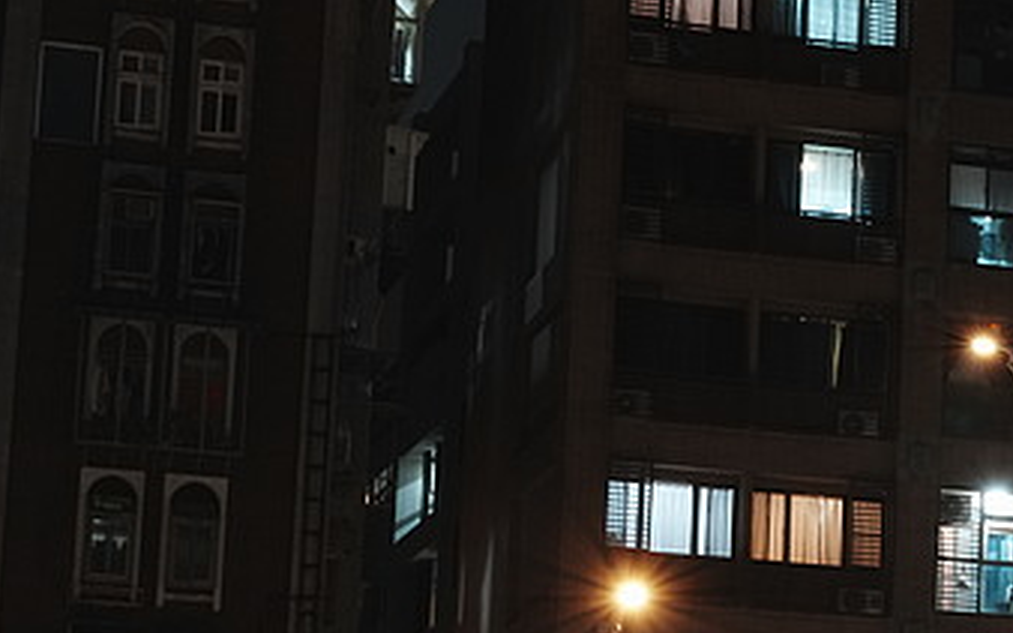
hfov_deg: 14.5
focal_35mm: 141
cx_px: 1127
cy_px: 528
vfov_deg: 9.3
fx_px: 3891
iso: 2500
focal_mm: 60
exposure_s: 1/1.6
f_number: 11
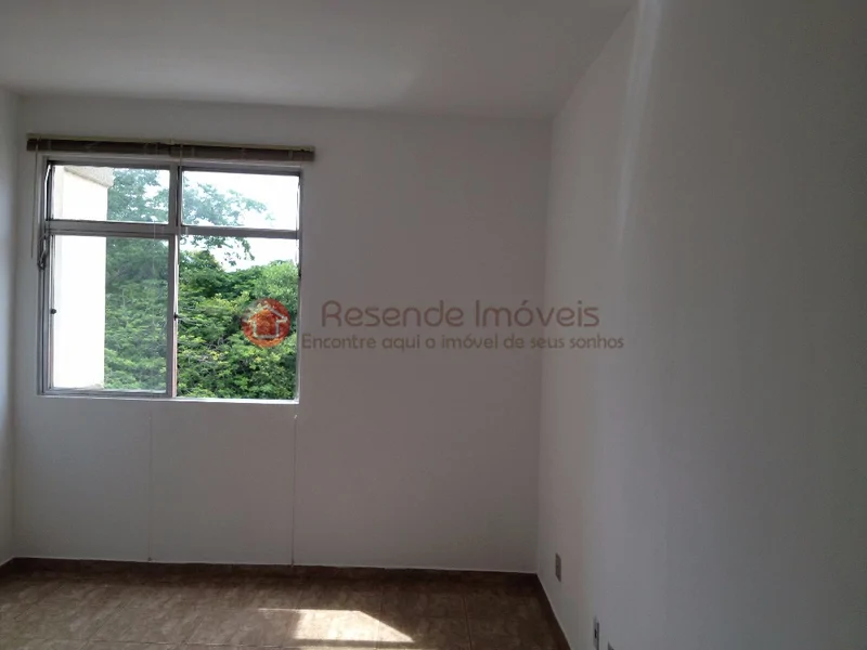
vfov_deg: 40.7
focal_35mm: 35
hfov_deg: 52.6
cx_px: 434
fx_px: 877
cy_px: 325
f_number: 2.4
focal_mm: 4.28
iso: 50
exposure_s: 1/262
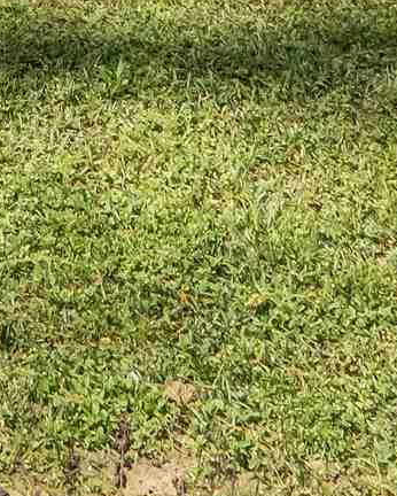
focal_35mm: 100
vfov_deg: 14.1
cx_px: -228
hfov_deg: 14.2
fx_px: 1468
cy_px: -653
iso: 640
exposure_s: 1/200
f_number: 7.1
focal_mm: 10
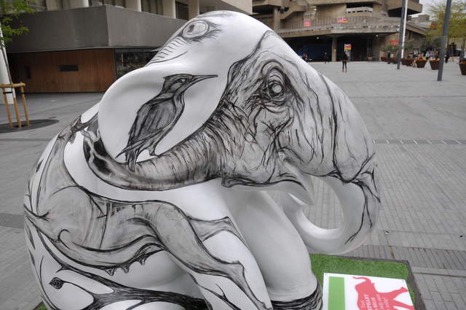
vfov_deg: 47.8
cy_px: 155
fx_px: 349
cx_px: 233
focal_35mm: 27
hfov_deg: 67.4
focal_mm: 18
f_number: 5.6
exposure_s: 1/125
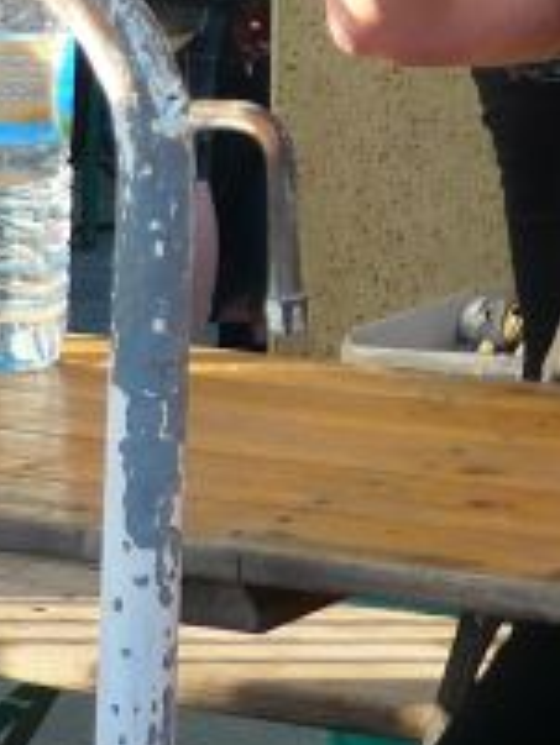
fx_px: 3254
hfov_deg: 9.6
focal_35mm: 151
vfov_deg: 12.6
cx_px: 801
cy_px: -285
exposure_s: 1/200
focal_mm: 6.2
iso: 100
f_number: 3.2
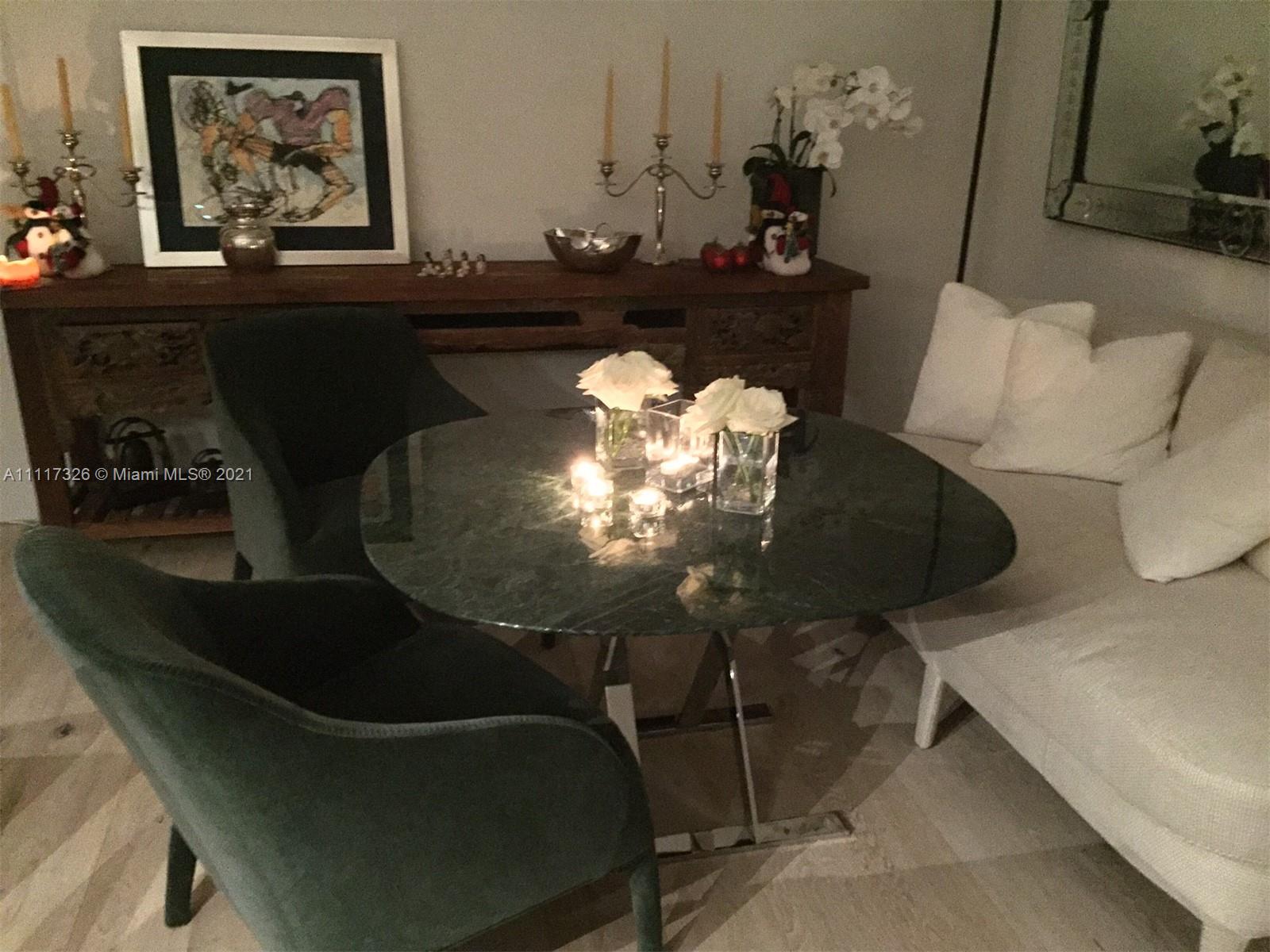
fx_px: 1064
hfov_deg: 61.7
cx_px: 635
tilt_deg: -20.3
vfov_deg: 48.2
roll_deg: -0.8
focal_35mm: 29
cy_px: 476
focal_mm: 4.15
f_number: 2.2
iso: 1600
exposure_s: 1/15
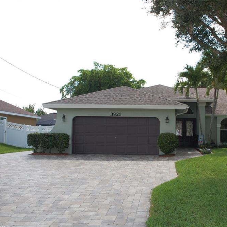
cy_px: 115
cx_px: 161
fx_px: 319
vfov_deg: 39.2
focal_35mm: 43
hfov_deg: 38.5
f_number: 5.6
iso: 220
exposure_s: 1/500
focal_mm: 22
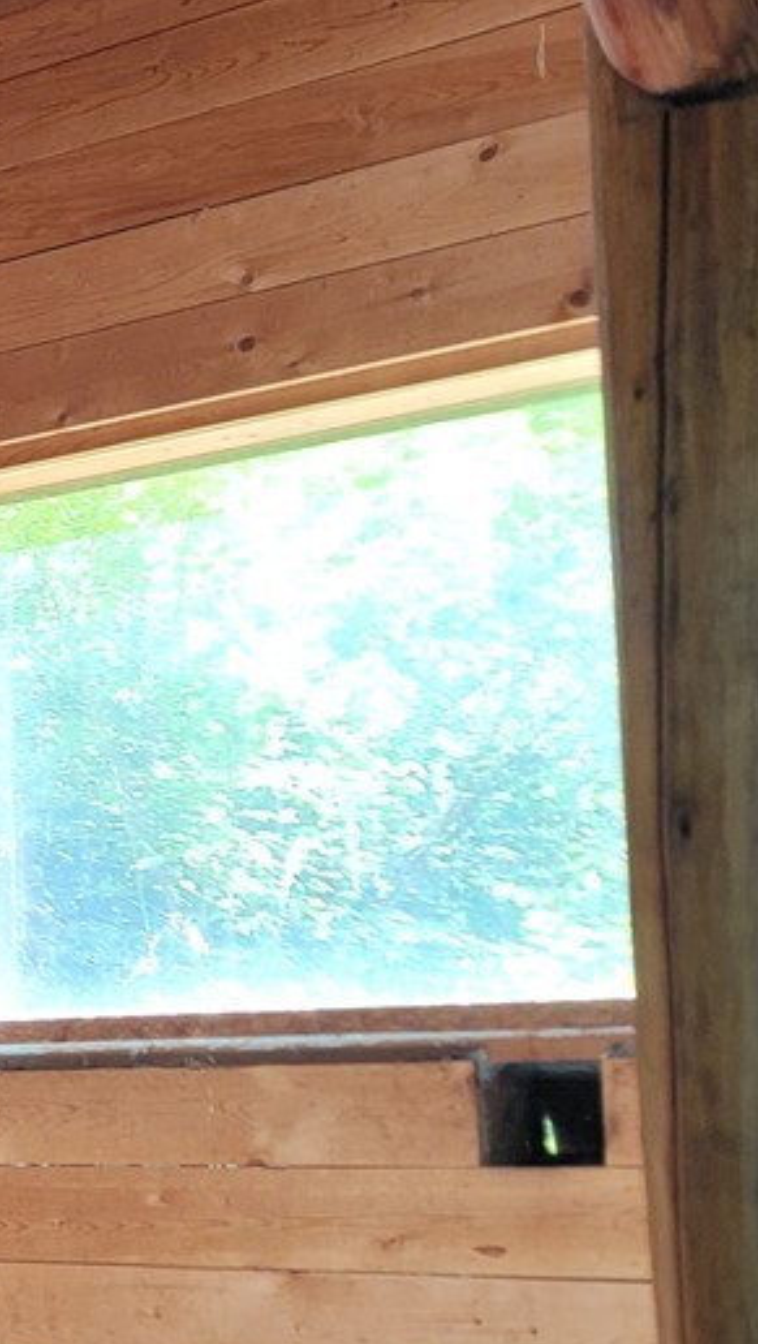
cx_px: -531
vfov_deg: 26.1
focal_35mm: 81
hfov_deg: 13.6
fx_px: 2889
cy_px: 849
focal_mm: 6.7
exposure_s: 1/120
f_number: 1.8
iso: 160
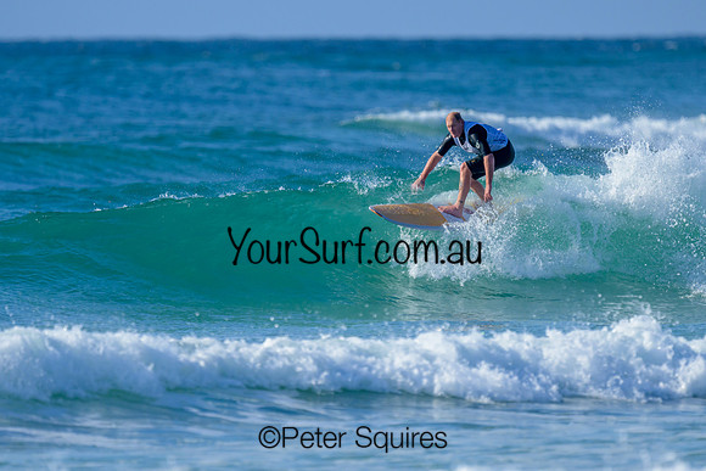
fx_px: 21582
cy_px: 292
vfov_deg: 1.3
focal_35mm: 1100
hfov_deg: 1.9
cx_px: 355
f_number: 6.3
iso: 320
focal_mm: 800
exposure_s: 1/2000
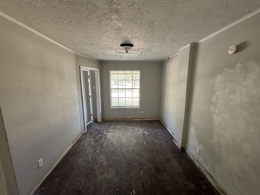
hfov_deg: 102.1
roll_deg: +0.6
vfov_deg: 85.7
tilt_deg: -9.7
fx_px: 105
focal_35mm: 14
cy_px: 98
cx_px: 130
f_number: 2.2
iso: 250
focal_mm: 2.22
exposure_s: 1/99
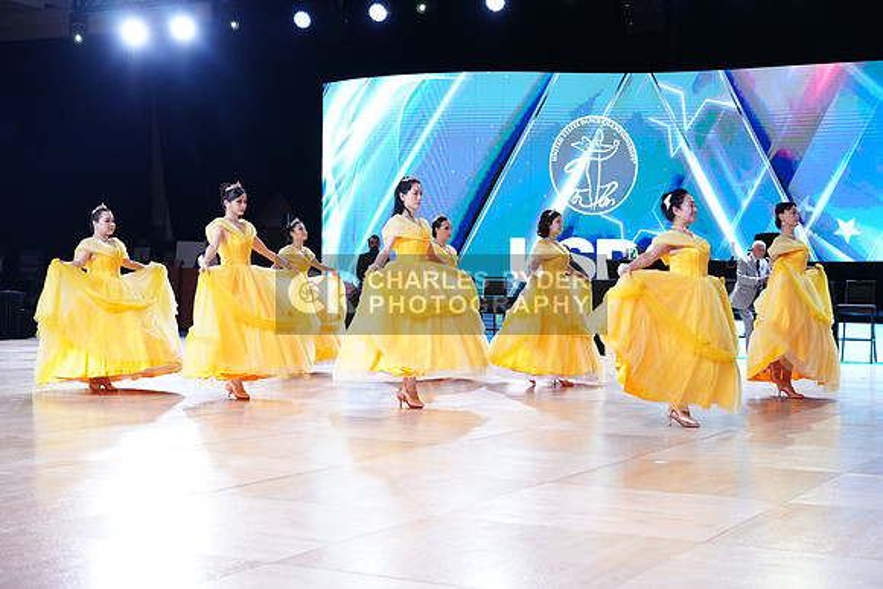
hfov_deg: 36.2
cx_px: 442
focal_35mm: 55
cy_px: 294
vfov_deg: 24.6
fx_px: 1349
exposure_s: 1/500
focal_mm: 55
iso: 2500
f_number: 4
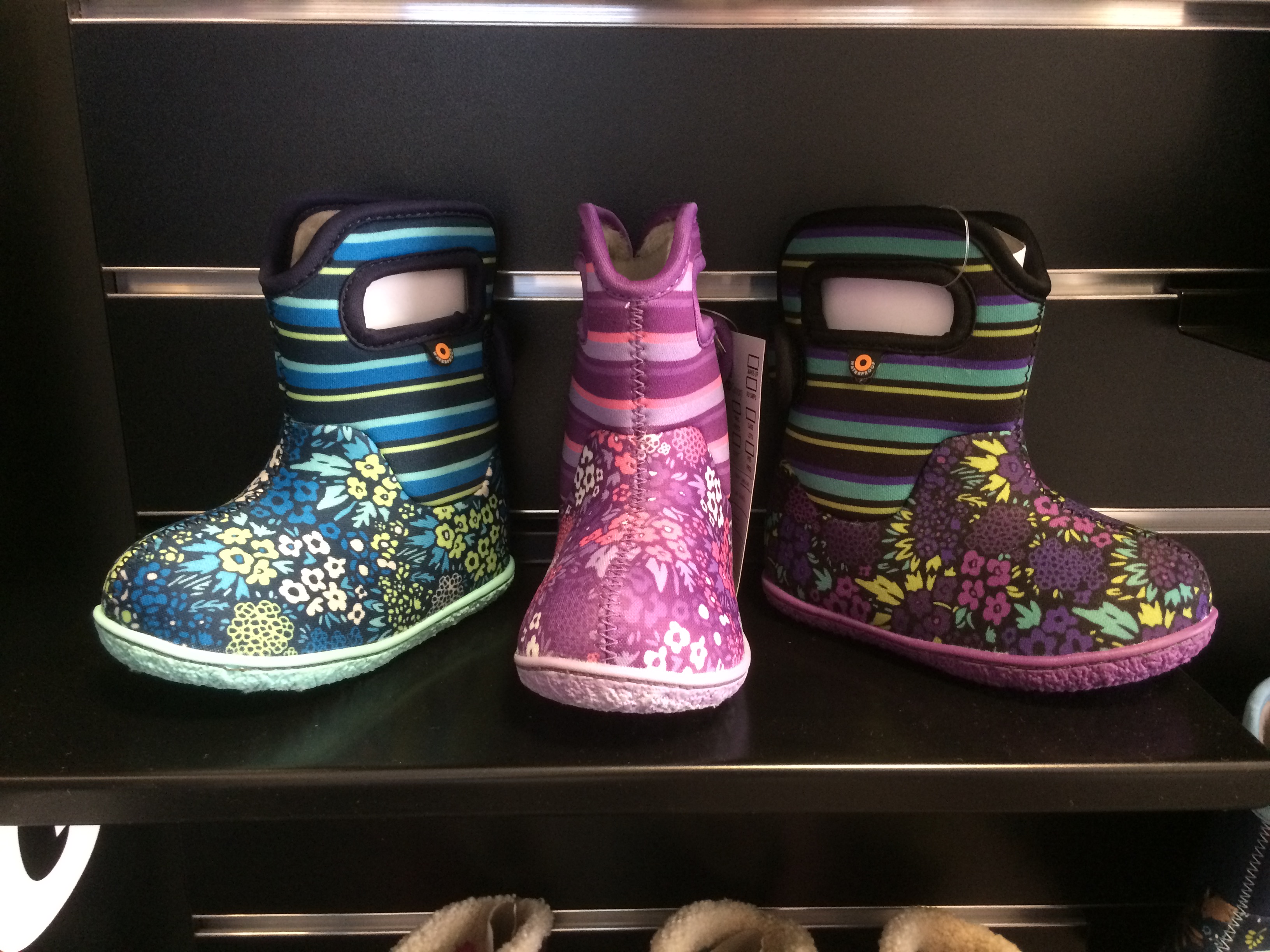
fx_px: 1064
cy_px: 476
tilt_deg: -17.0
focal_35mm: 29
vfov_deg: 48.2
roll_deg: +0.0
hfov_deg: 61.7
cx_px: 635
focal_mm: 4.15
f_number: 2.2
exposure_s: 1/20
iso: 250
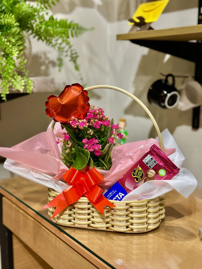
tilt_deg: -9.8
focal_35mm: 48
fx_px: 373
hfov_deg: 30.3
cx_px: 101
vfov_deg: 39.7
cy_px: 134
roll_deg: -0.6
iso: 200
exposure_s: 1/60
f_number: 1.78
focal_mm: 6.86
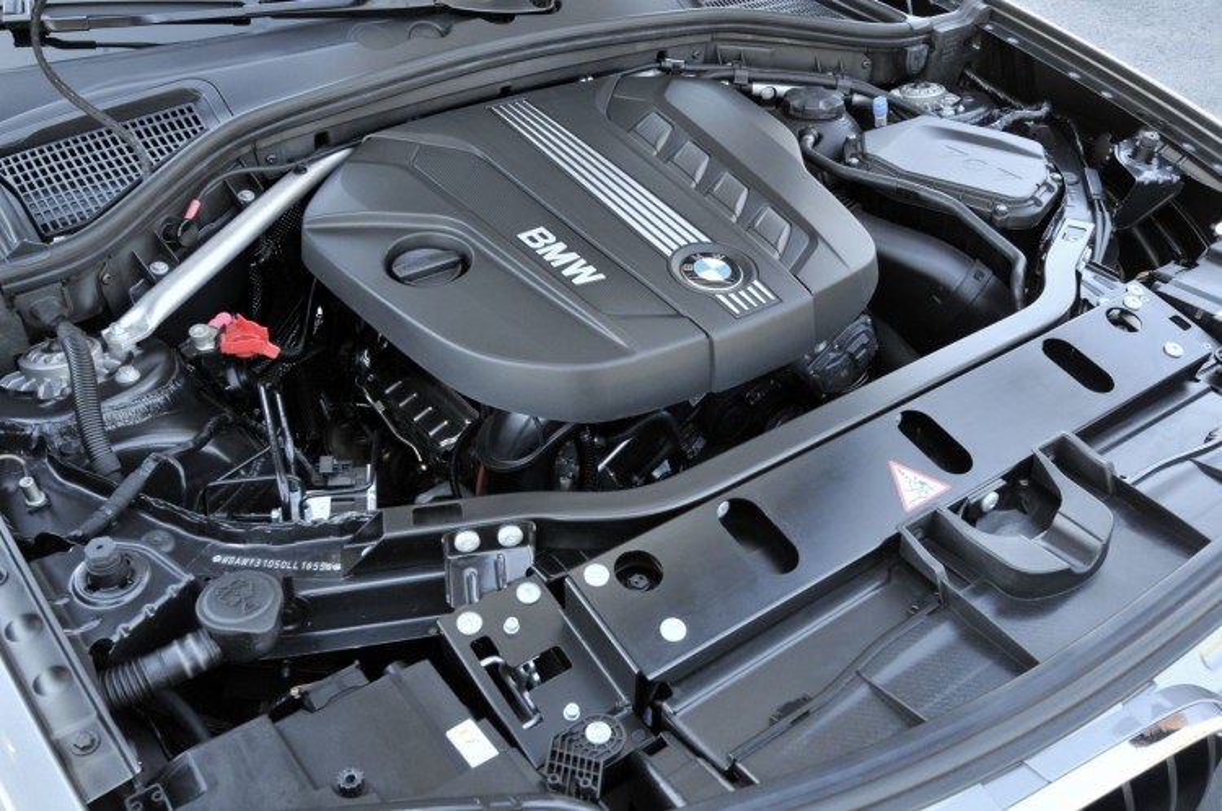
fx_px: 1119
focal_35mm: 33
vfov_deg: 39.9
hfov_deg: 57.3
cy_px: 406
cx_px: 611
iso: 400
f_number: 9
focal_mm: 22
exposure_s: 1/30
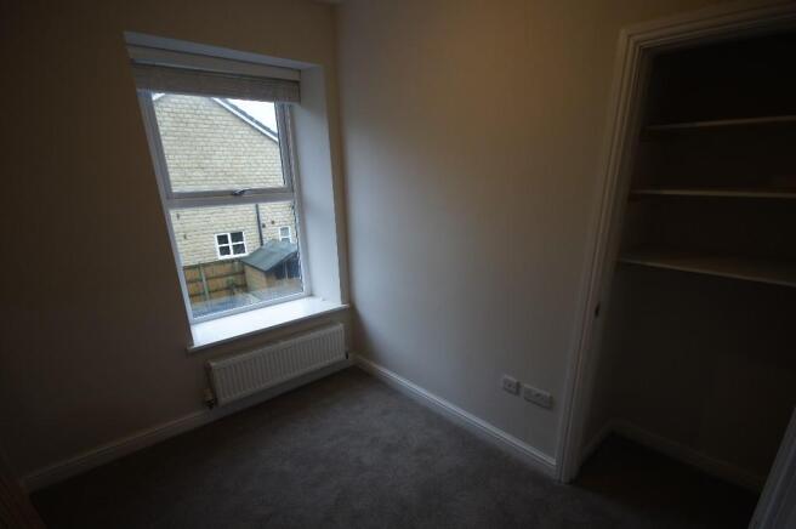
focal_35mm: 18
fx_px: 398
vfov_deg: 67.3
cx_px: 398
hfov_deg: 90.1
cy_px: 264
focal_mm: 12
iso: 200
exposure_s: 1/30
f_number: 4.5
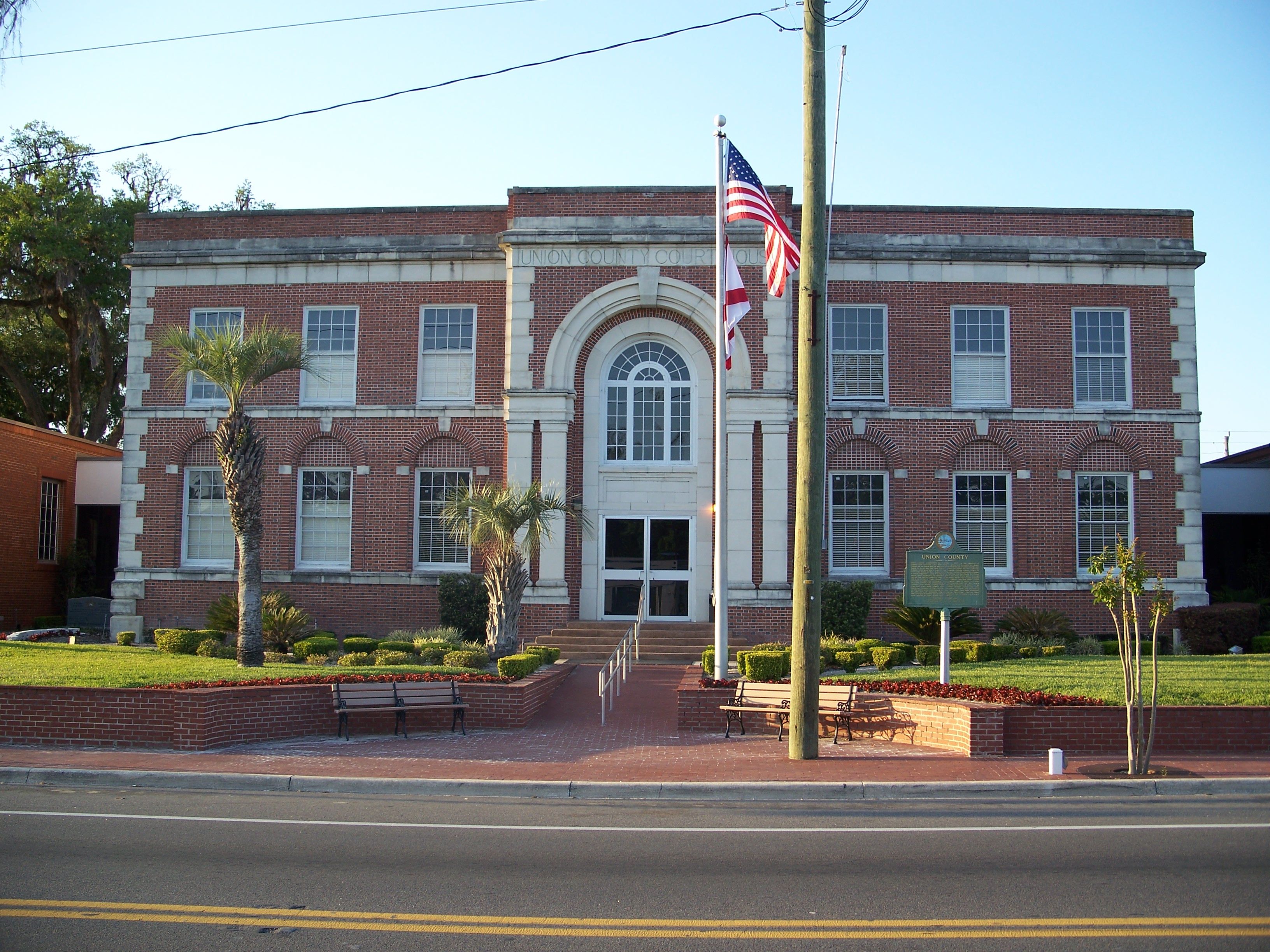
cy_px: 476
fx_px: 1357
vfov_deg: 38.7
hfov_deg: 50.1
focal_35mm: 37
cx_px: 635
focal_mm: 7.8
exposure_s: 1/160
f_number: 2.8
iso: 64
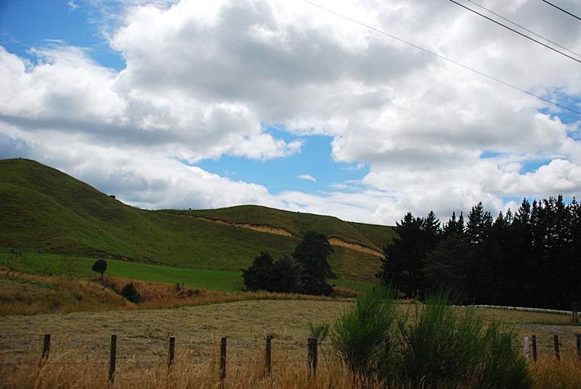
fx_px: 485
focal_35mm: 30
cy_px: 194
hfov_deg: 61.9
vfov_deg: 43.7
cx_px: 290
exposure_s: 1/4000
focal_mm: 20
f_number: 3.8
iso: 250
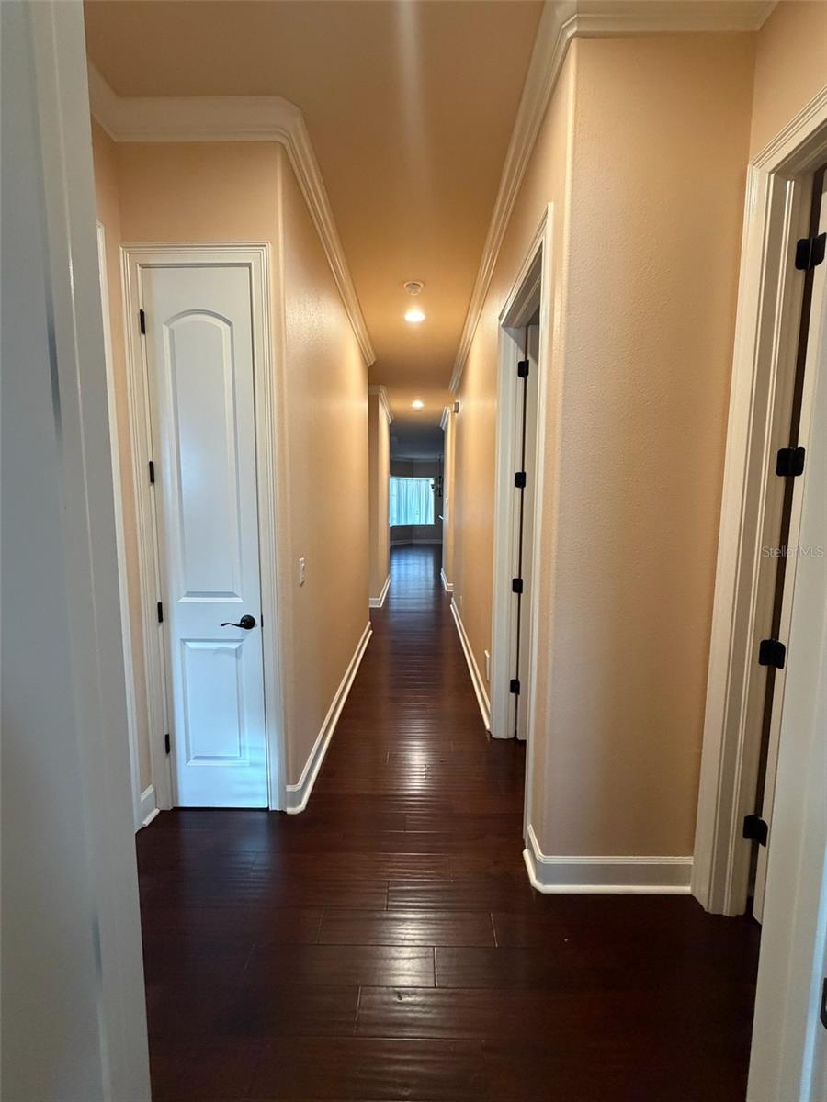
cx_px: 414
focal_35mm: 14
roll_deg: -0.5
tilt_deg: -4.6
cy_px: 551
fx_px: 446
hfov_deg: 85.7
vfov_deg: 102.1
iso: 500
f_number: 2.2
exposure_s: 1/60
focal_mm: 2.22
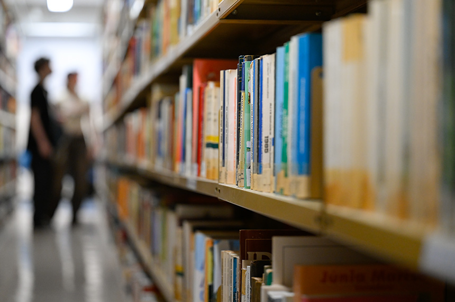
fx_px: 1161
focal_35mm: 92
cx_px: 228
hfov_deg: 22.2
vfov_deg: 14.8
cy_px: 151
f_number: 2.8
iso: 3200
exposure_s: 1/250
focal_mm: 92
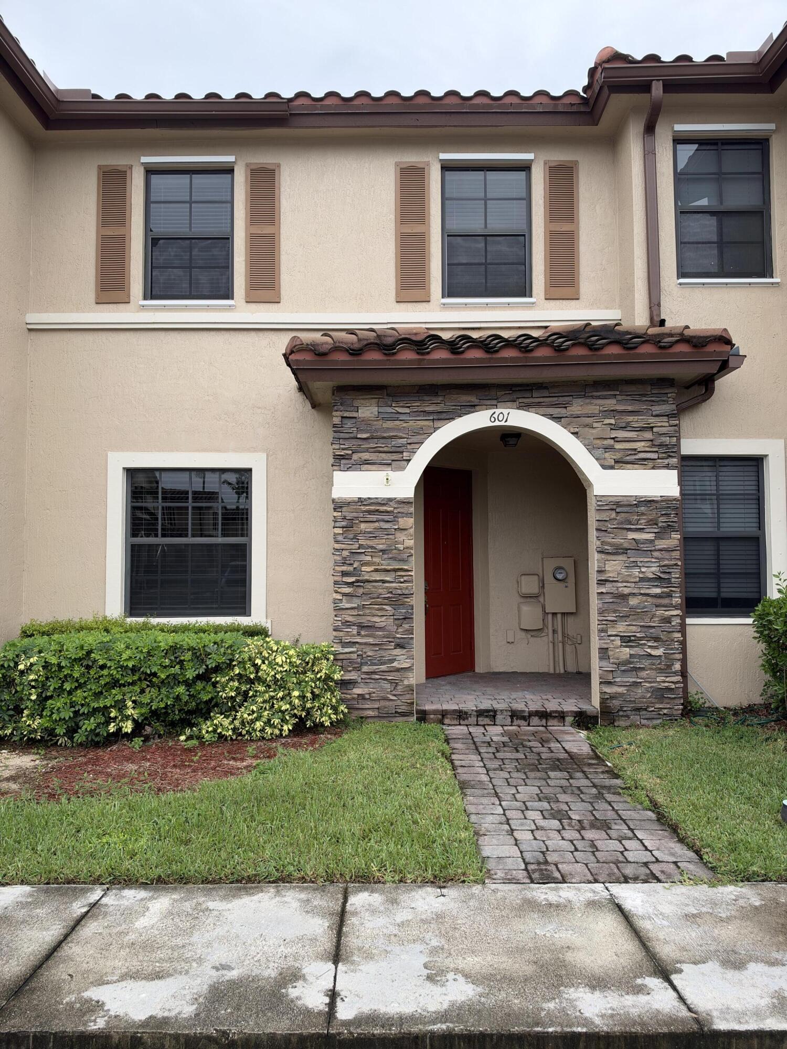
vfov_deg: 71.6
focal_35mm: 24
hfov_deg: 56.8
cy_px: 524
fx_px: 728
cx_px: 394
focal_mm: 6.93
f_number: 1.8
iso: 80
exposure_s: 1/1203
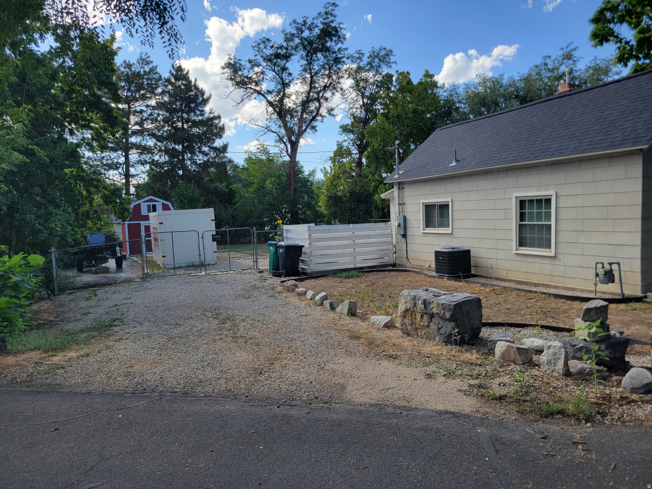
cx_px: 326
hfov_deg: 67.3
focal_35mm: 26
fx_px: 490
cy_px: 244
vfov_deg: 53.1
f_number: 1.8
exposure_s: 1/976
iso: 40
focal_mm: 5.4
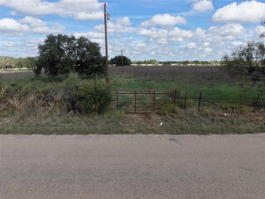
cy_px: 100
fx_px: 184
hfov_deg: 71.6
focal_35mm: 24
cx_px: 132
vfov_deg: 56.8
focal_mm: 8.67
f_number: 1.8
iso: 310
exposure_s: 1/5000
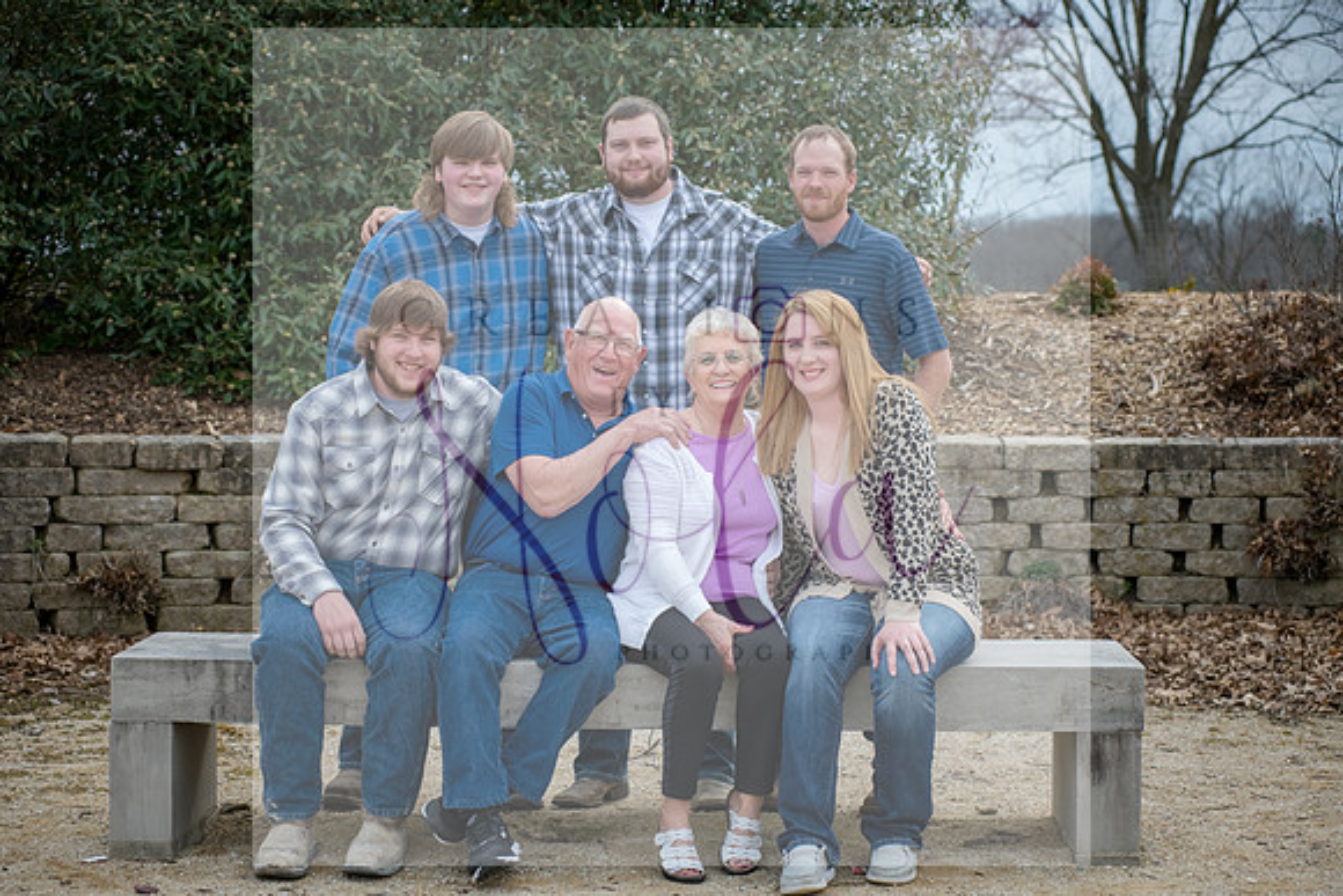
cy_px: 448
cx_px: 672
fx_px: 2985
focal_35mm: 80
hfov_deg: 25.4
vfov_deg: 17.1
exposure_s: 1/640
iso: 400
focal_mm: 80
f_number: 5.6
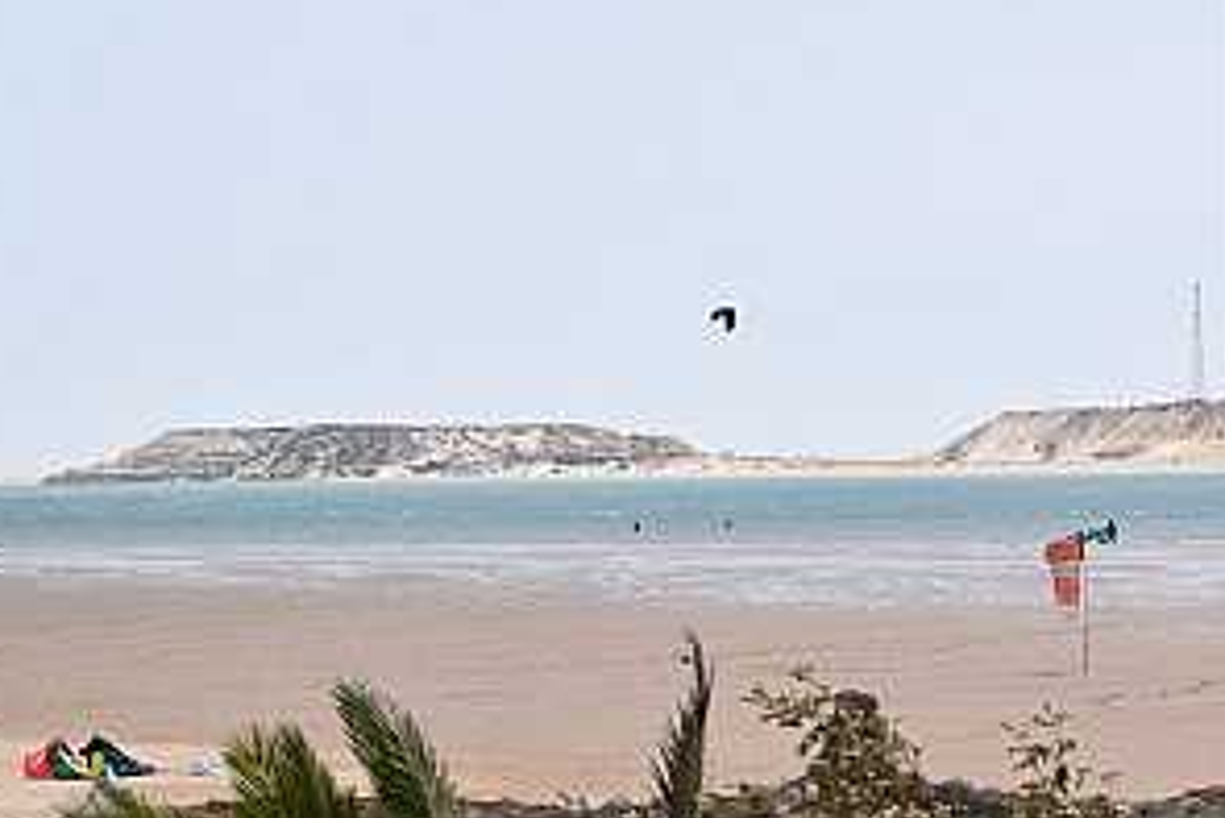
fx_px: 4255
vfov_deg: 11.0
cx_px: 768
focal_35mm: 125
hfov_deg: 16.4
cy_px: 623
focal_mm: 48
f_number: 10
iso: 200
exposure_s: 1/400
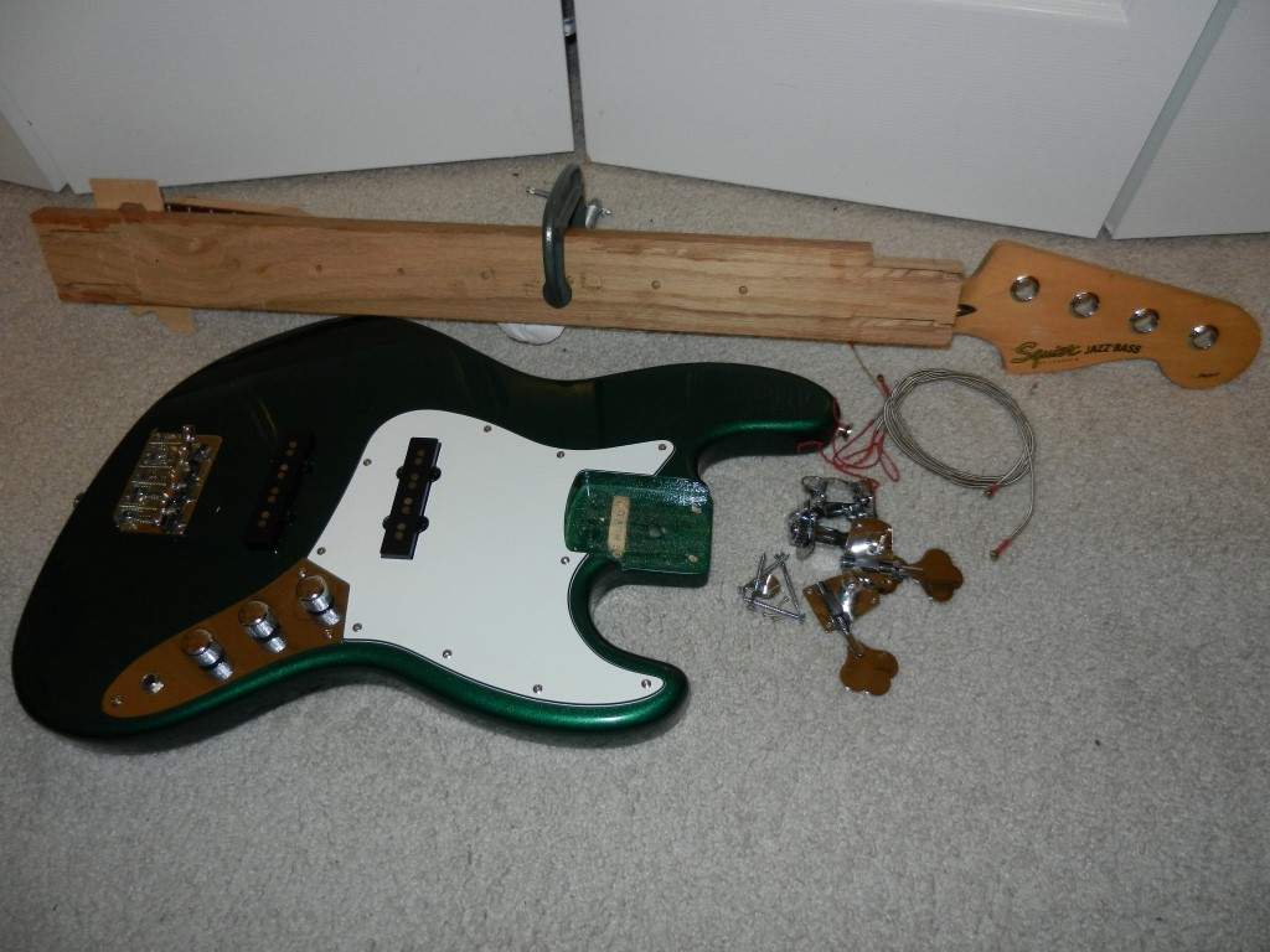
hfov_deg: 69.4
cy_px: 476
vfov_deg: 54.9
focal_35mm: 25
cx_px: 635
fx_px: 917
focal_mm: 4.5
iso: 200
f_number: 3.5
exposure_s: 1/30
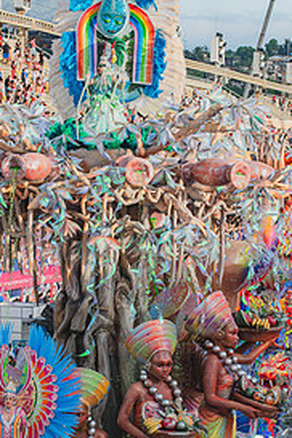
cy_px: 204
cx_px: 95
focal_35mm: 173
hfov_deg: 7.9
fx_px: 2105
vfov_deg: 11.9
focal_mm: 105
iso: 200
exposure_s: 1/800
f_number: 5.6
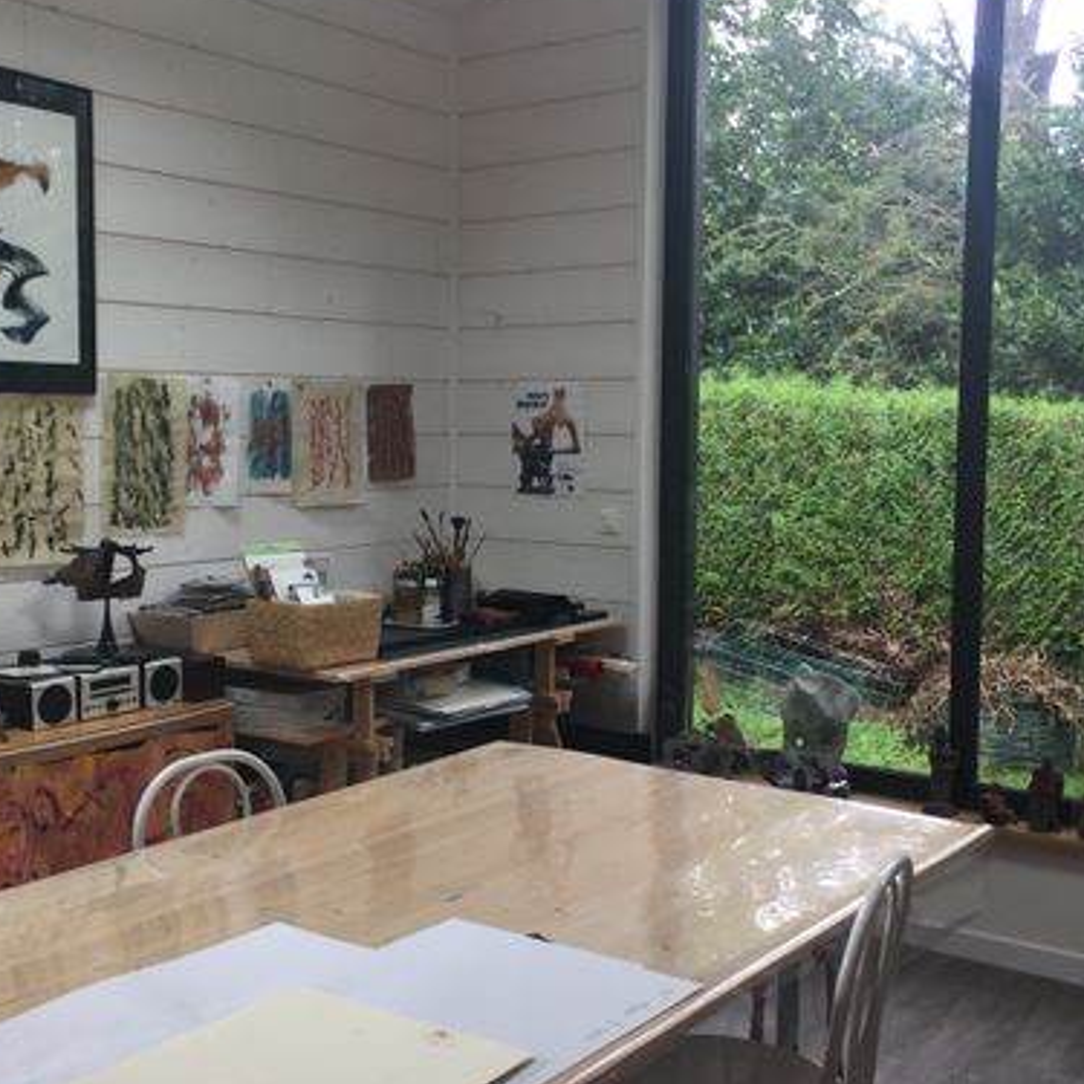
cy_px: 561
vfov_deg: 40.9
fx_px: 1453
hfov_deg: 40.8
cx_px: 451
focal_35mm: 41
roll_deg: -0.5
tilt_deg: -3.7
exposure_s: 1/50
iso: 32
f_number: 2.2
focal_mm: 4.15
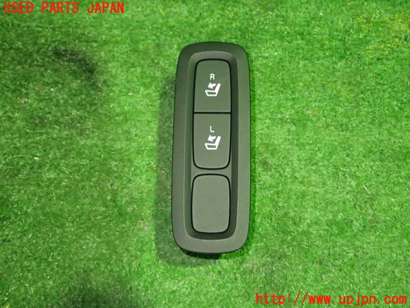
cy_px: 154
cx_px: 205
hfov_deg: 40.4
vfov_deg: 30.9
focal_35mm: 47
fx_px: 557
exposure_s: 1/20
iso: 800
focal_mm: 8.4
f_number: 3.1
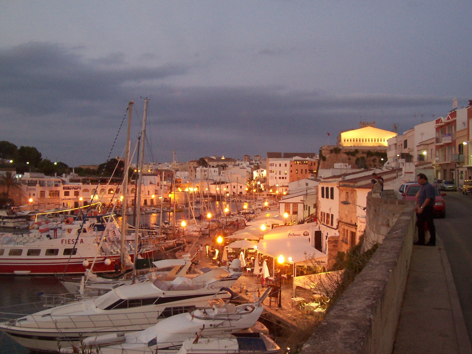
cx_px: 236
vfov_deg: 38.7
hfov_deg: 50.1
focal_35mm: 37
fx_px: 505
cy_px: 177
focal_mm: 5.6
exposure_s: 1/10
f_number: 2.8
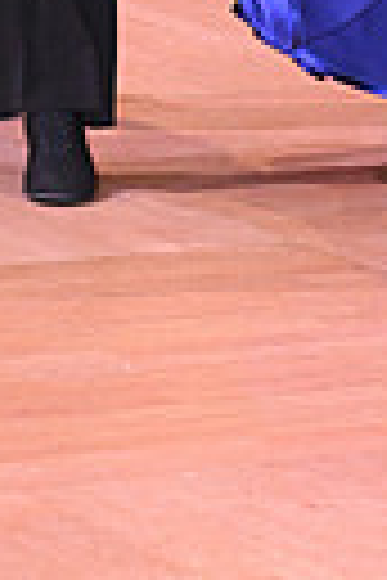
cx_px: 425
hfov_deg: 3.4
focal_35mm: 405
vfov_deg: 5.0
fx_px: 6530
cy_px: -346
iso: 2500
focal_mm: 90
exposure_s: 1/200
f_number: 5
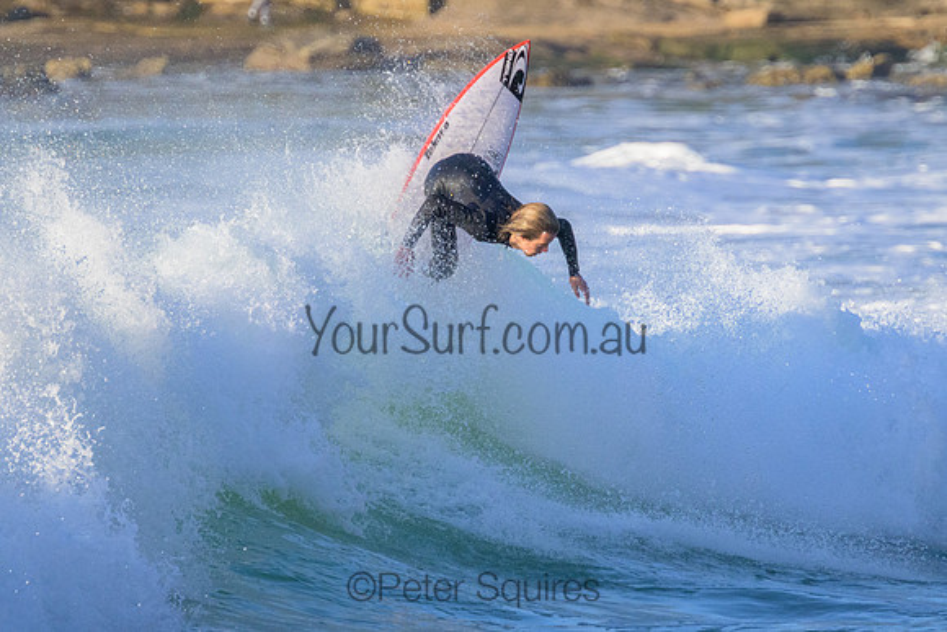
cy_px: 354
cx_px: 549
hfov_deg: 2.0
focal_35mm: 1012
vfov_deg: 1.4
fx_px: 26627
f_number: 11
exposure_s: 1/2000
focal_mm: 800
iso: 4500
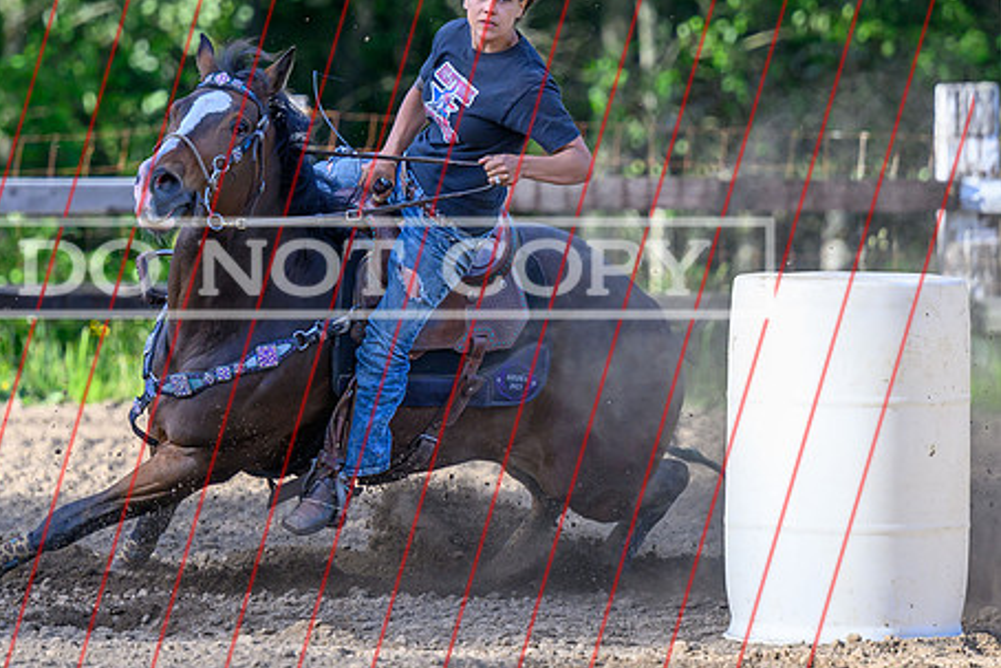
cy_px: 216
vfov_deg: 4.3
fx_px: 8984
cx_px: 415
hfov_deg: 6.4
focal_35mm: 323
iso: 640
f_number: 2.8
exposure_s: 1/2500
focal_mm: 165
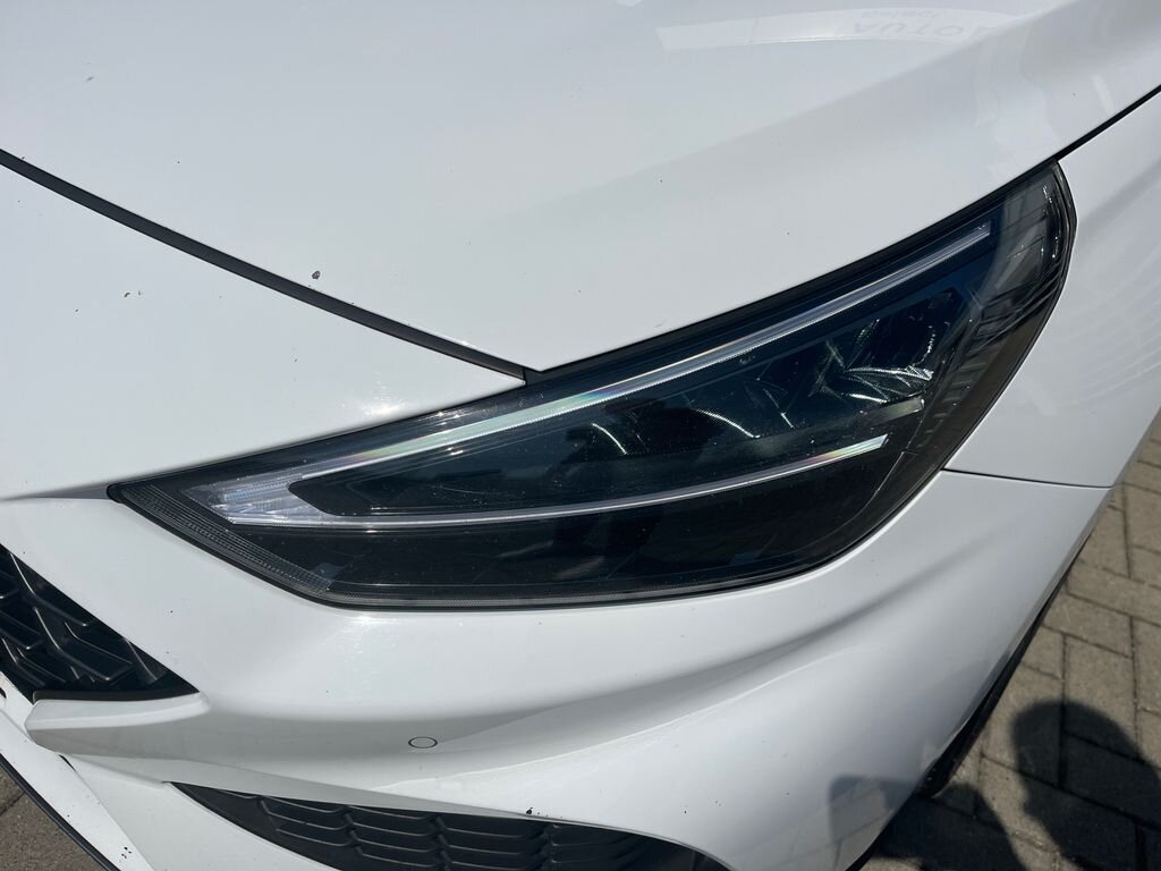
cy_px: 436
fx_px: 872
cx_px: 580
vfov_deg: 53.1
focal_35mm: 26
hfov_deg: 67.3
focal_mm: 5.1
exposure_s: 1/17241
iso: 50
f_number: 1.6
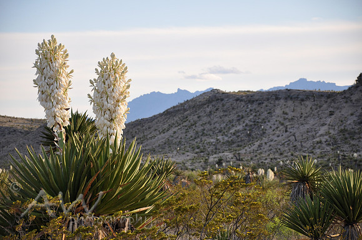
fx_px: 1582
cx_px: 181
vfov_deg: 8.7
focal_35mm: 158
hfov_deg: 13.1
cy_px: 120
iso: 200
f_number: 5.6
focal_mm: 105
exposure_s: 1/200
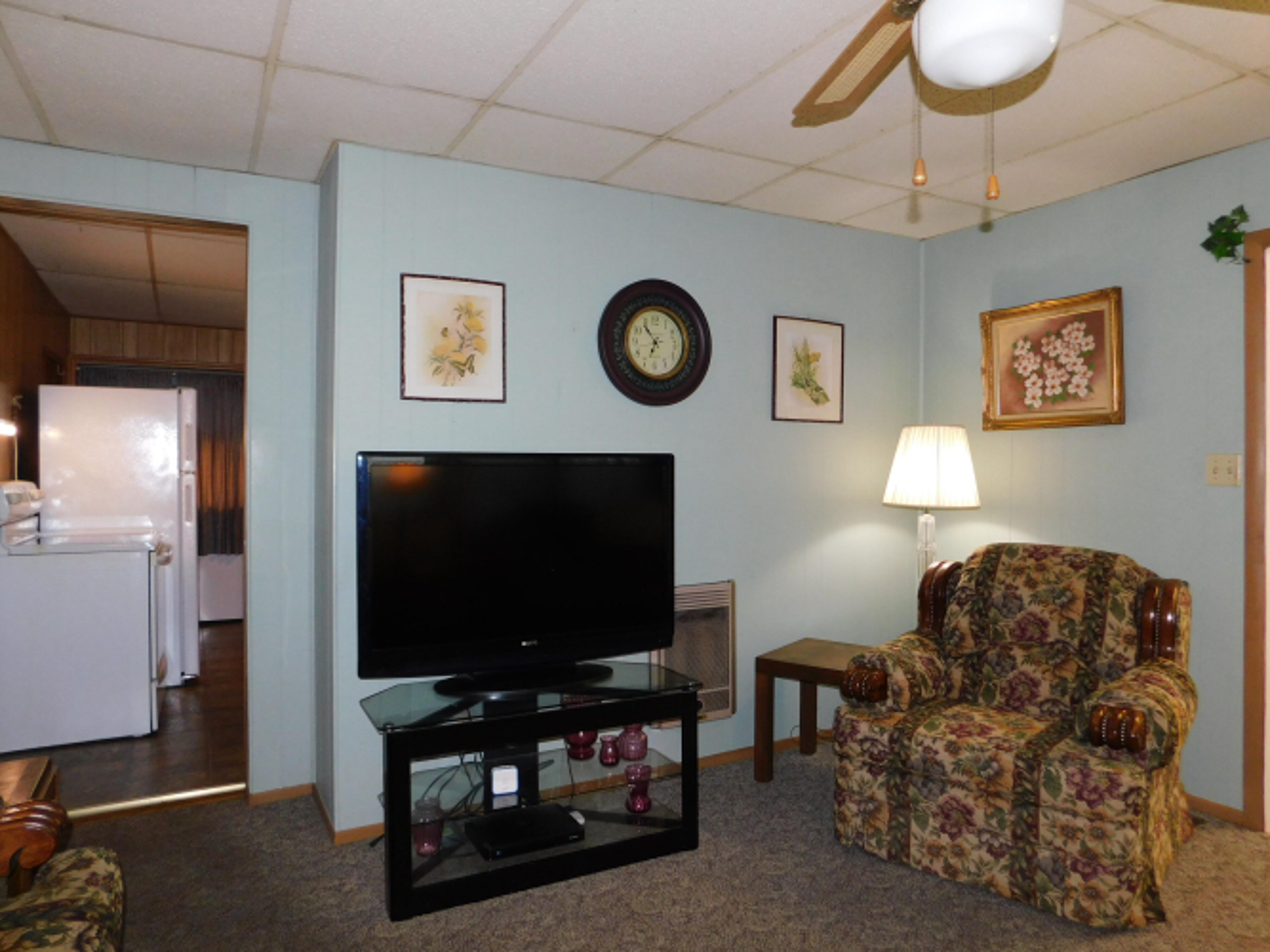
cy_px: 476
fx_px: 844
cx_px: 635
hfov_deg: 73.9
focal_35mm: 23
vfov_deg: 58.9
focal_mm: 4
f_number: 3
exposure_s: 1/30
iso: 200
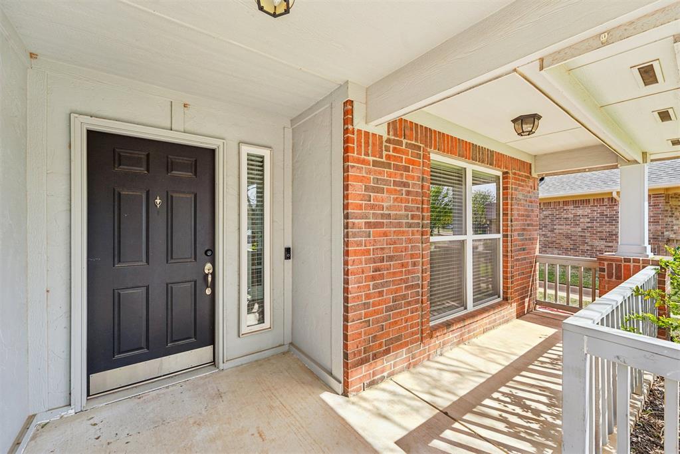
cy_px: 227
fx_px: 264
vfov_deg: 81.2
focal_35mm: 14
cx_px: 340
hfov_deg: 104.3
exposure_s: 1/50
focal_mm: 14
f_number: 8
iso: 100
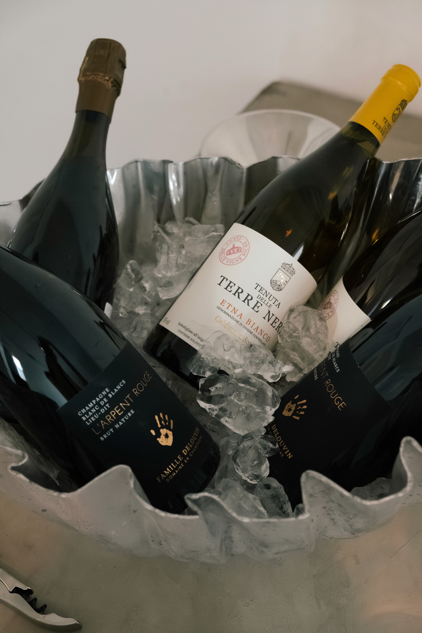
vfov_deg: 43.6
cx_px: 211
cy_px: 316
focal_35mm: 45
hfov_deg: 29.9
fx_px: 791
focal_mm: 30.2
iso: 25600
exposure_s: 1/125
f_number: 4
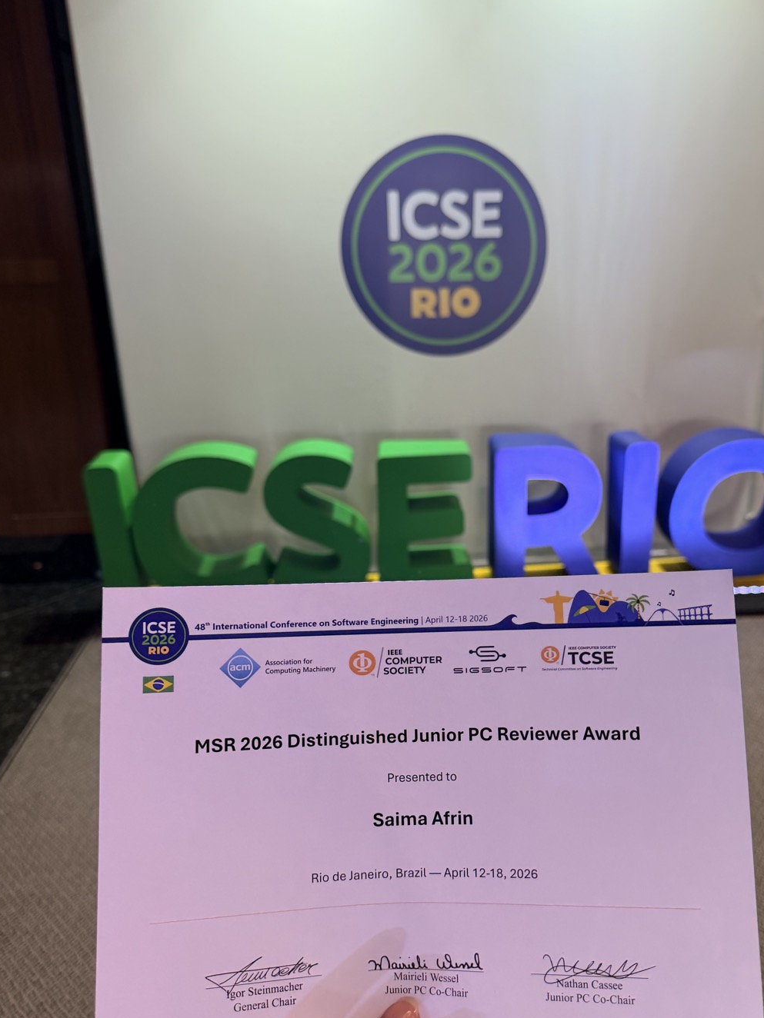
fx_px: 853
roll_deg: +1.3
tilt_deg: -20.4
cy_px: 547
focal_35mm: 29
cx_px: 444
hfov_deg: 48.0
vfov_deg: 61.6
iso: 125
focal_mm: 6.76
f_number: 1.78
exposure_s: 1/118
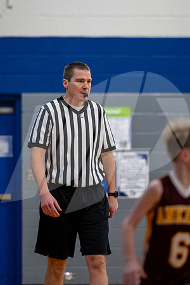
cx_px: 72
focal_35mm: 334
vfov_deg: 6.2
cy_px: 127
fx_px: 2643
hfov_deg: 4.1
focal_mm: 200
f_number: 2.8
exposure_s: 1/800
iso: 3200
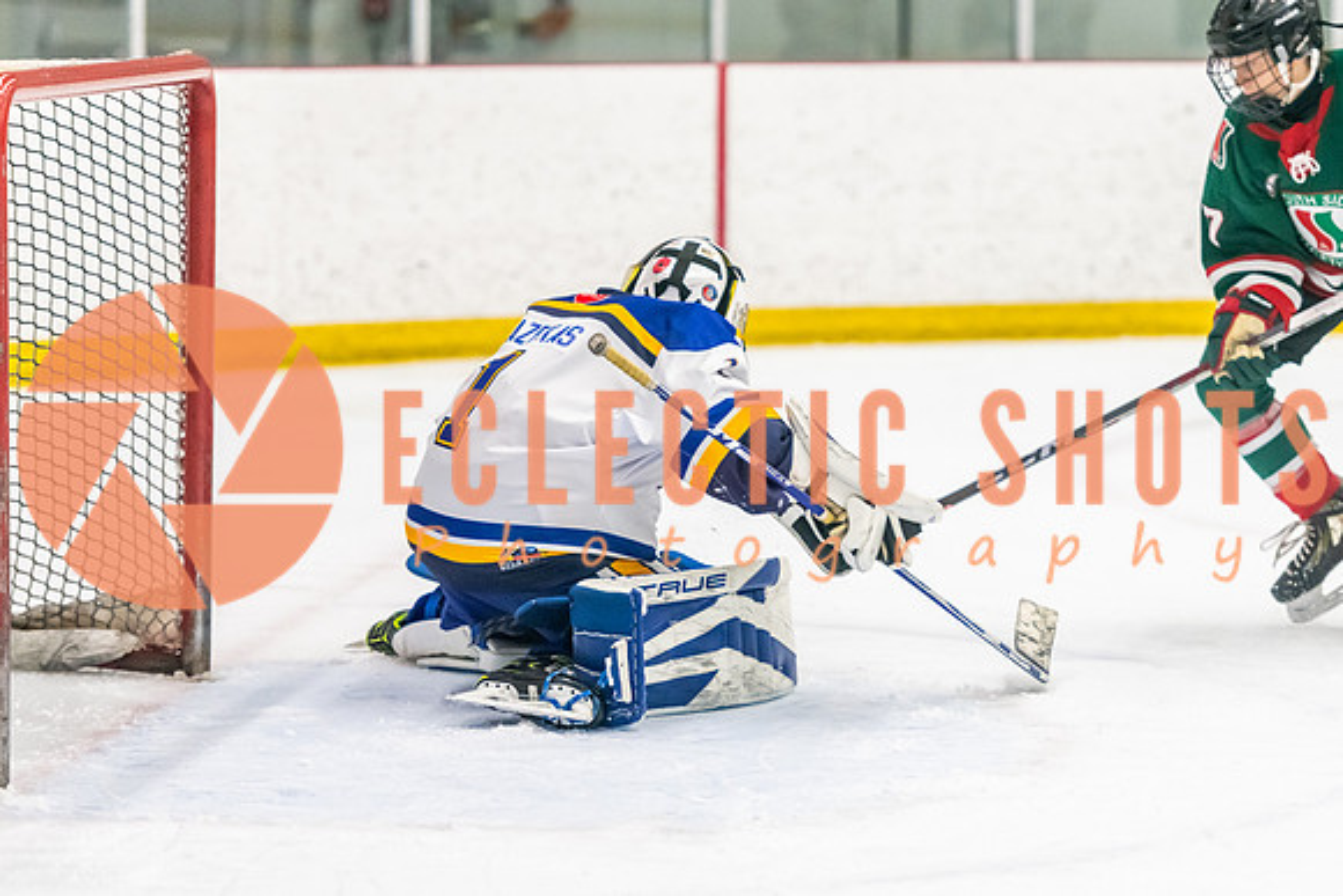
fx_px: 6807
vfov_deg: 7.5
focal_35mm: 182
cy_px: 498
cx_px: 829
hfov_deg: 11.3
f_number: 2.8
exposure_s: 1/800
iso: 3200
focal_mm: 140
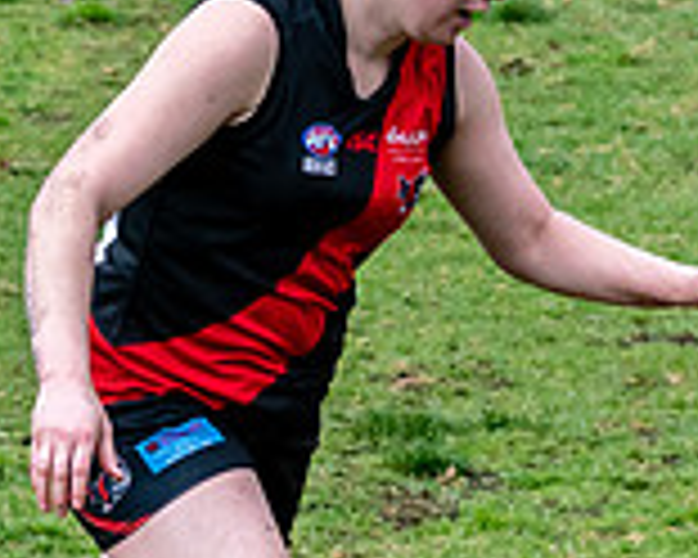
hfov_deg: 1.7
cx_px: 625
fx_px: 22951
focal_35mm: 1111
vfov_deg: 1.4
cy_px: 288
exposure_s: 1/2000
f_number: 7.1
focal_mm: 180
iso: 1000
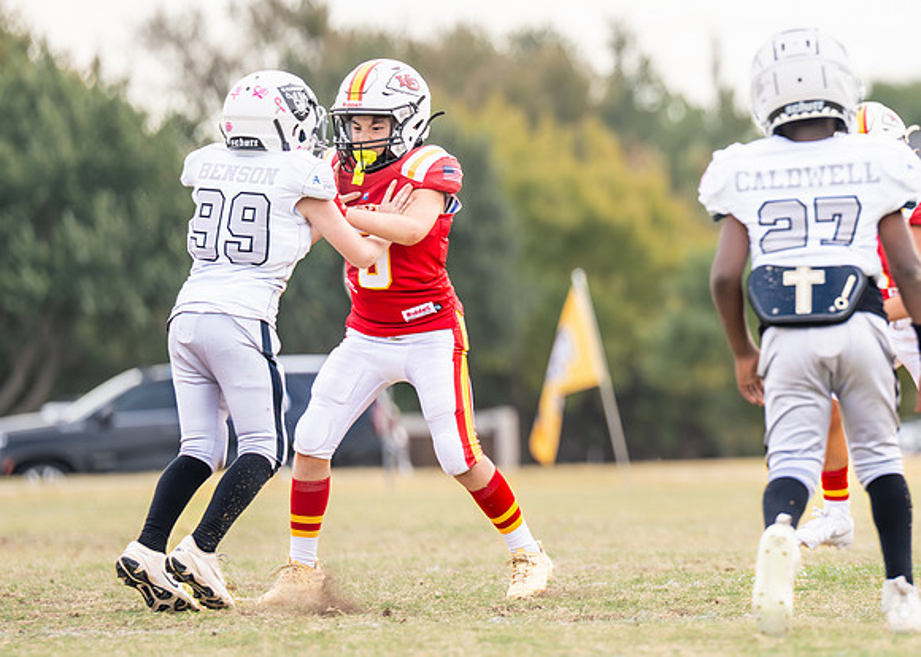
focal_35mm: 448
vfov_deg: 3.2
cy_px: 260
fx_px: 11710
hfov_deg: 4.5
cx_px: 1052
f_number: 2.8
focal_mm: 200
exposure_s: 1/1250
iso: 160
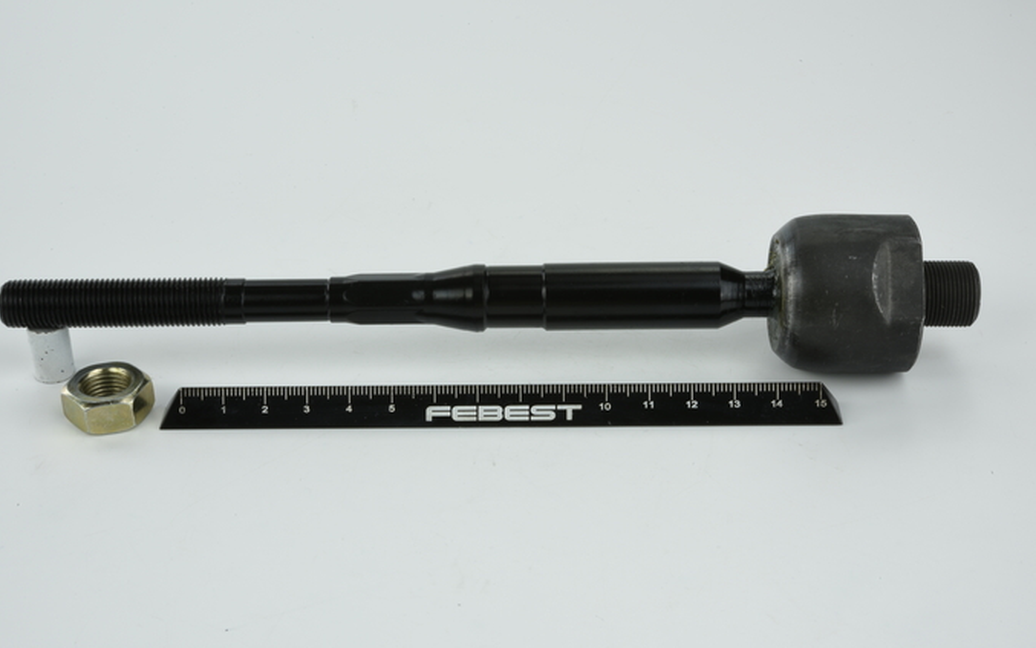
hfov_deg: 31.5
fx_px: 1835
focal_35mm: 65
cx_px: 488
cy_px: 342
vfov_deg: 20.0
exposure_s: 1/2
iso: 64
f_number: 32
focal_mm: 60
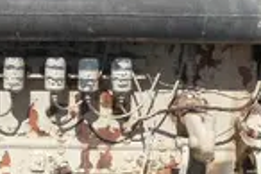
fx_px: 579
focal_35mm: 80
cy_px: 156
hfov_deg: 25.0
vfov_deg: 16.8
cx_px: 57
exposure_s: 1/200
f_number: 8.5
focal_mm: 5
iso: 64
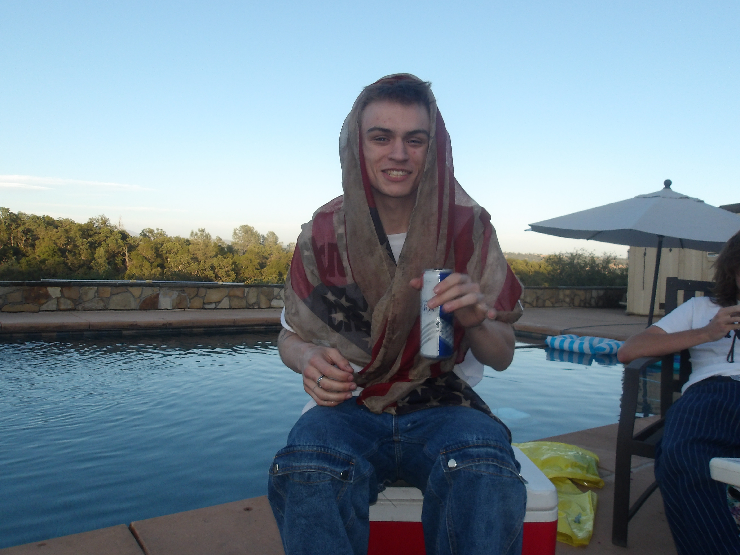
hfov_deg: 65.3
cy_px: 278
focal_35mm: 27
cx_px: 370
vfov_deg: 51.4
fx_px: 577
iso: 209
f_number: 10.4
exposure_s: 1/60
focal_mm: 4.9
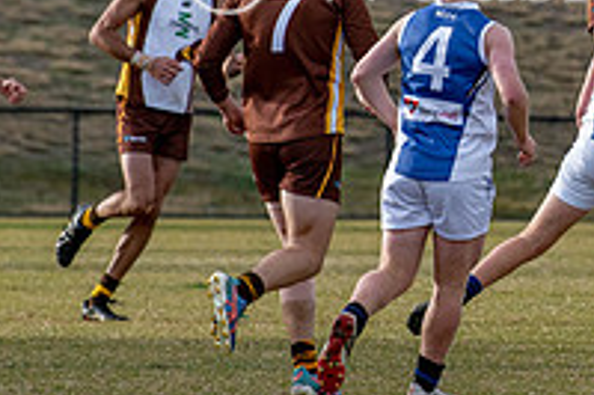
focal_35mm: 1162
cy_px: -7
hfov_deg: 1.8
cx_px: 668
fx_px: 19157
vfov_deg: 1.2
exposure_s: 1/1000
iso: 320
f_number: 3.5
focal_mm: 200
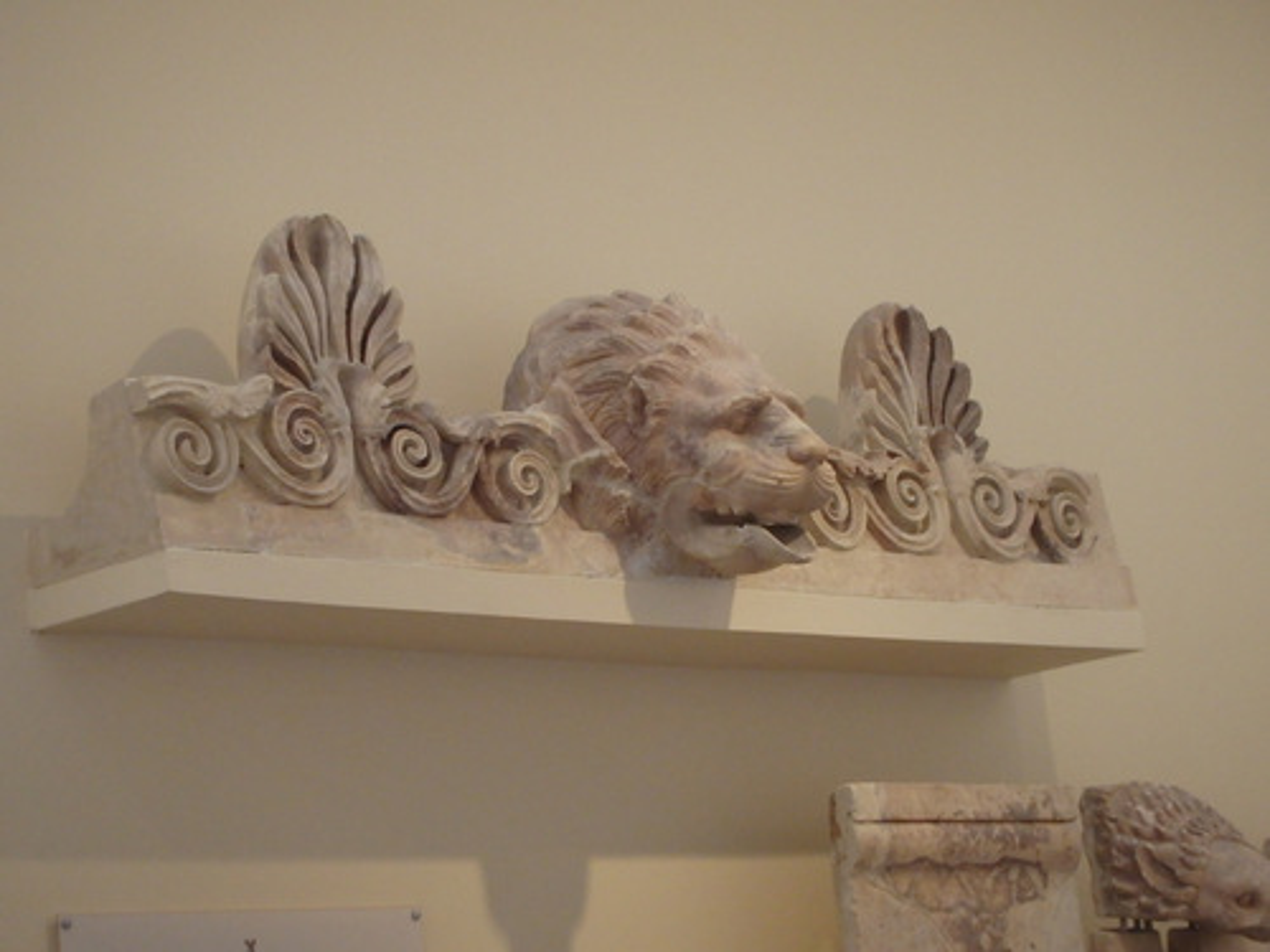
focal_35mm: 103
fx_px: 3779
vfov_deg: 14.4
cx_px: 635
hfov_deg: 19.1
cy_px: 476
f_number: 5
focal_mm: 18.5
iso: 800
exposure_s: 1/30
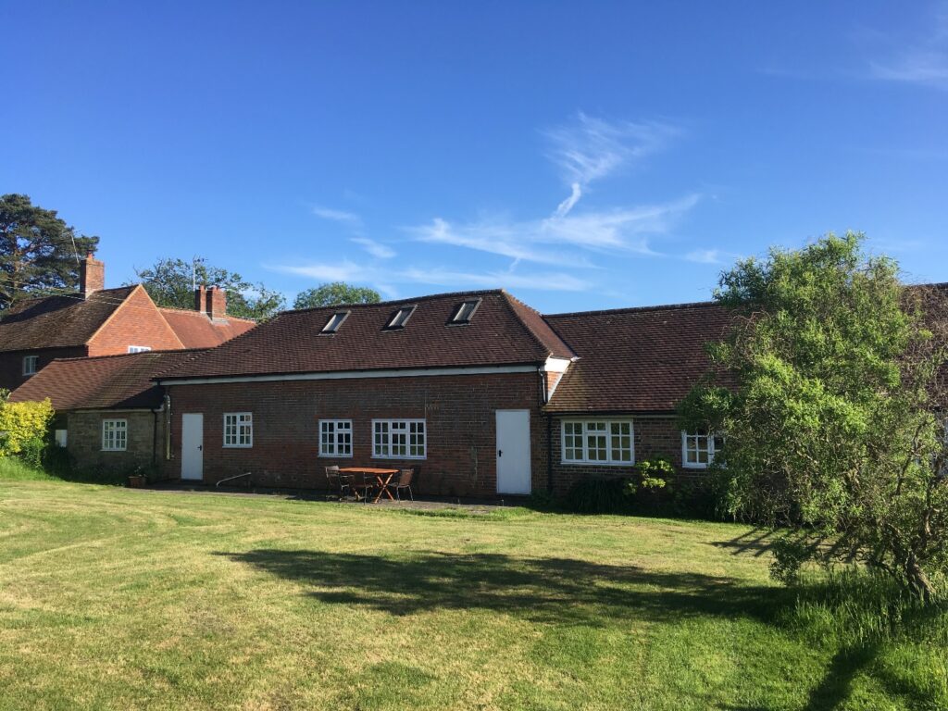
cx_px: 474
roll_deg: +0.6
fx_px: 794
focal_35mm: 29
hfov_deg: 61.7
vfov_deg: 48.2
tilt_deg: +4.2
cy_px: 356
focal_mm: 4.15
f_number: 2.2
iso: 25
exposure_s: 1/905
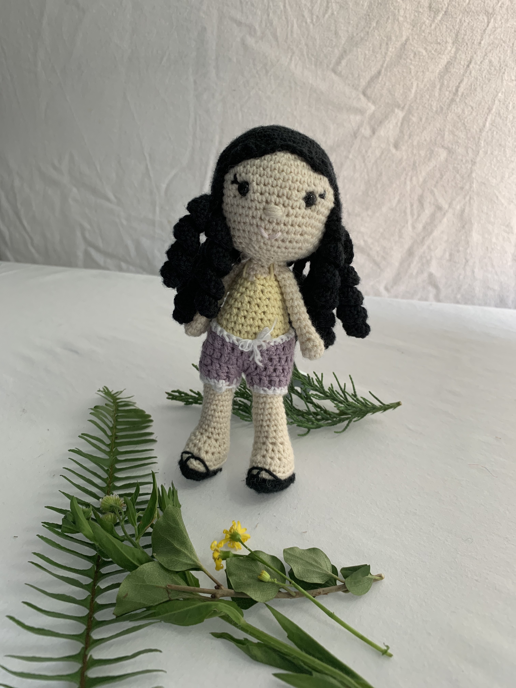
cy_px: 344
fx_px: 517
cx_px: 258
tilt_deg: -29.3
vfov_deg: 67.3
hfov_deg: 53.1
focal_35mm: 26
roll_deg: +3.2
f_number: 1.8
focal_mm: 4.25
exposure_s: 1/60
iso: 80
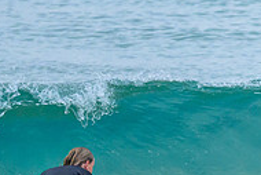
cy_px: 132
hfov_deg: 0.6
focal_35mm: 3347
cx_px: 222
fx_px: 24284
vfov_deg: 0.4
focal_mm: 800
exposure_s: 1/1600
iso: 2000
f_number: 6.3
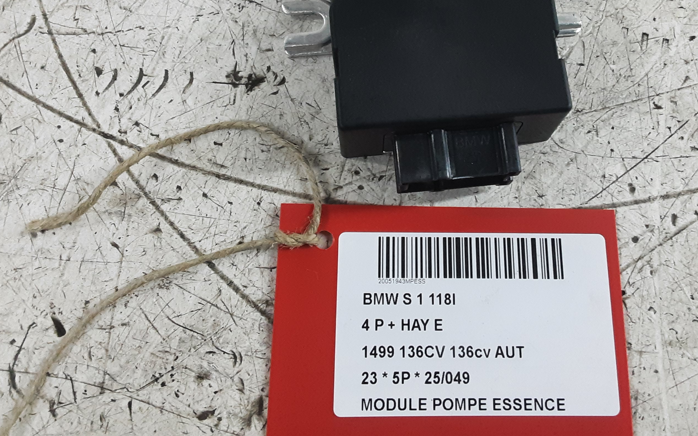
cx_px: 406
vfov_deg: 34.0
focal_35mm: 37
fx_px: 704
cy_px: 128
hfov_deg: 52.5
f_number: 1.9
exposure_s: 1/50
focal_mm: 2.91
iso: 200
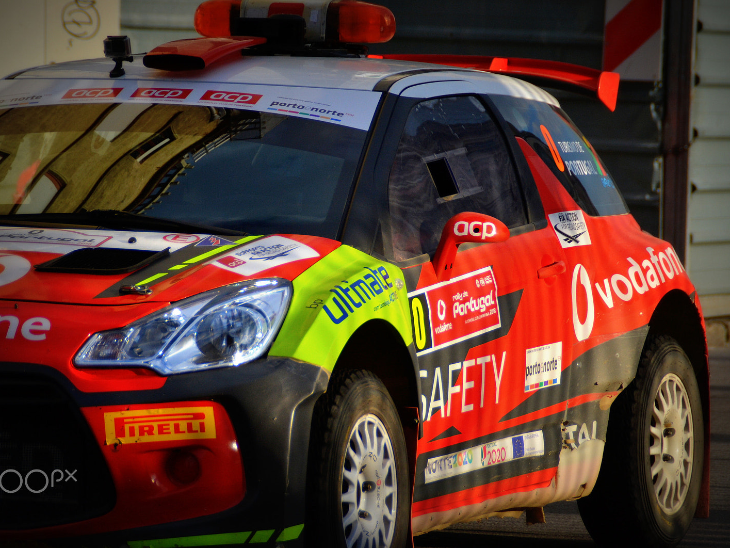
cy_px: 274
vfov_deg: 4.6
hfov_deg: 6.1
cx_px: 362
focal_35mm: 326
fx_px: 6877
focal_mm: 200
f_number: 6.3
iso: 400
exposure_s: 1/1250
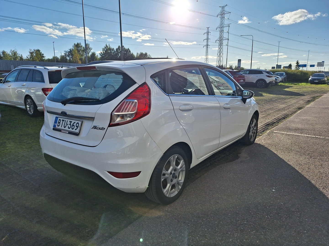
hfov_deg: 73.9
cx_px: 164
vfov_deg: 58.9
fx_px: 219
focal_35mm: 23
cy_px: 123
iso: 40
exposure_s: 1/4444
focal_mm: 5.54
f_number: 1.8
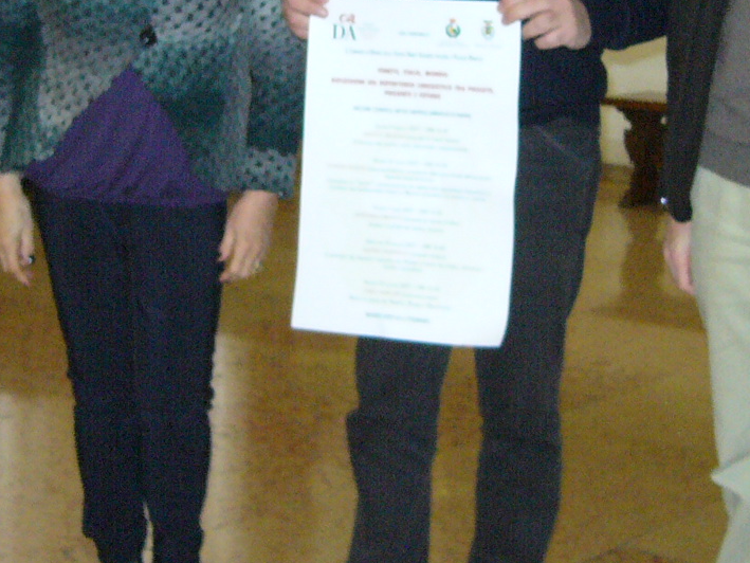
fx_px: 1712
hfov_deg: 24.7
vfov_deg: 18.3
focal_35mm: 79
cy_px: 36
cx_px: 397
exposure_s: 1/60
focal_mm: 5.8
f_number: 2.8
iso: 400
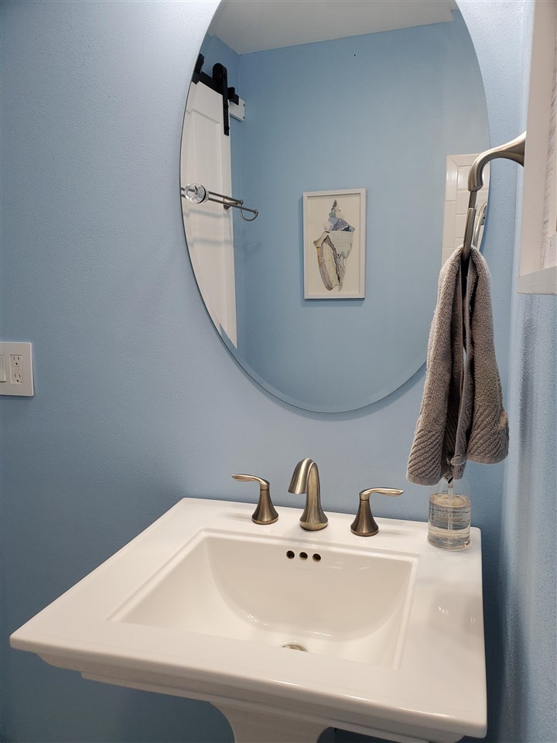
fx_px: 558
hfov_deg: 53.1
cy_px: 372
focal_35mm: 26
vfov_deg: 67.3
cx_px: 278
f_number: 2.4
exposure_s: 1/120
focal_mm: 4.3
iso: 160
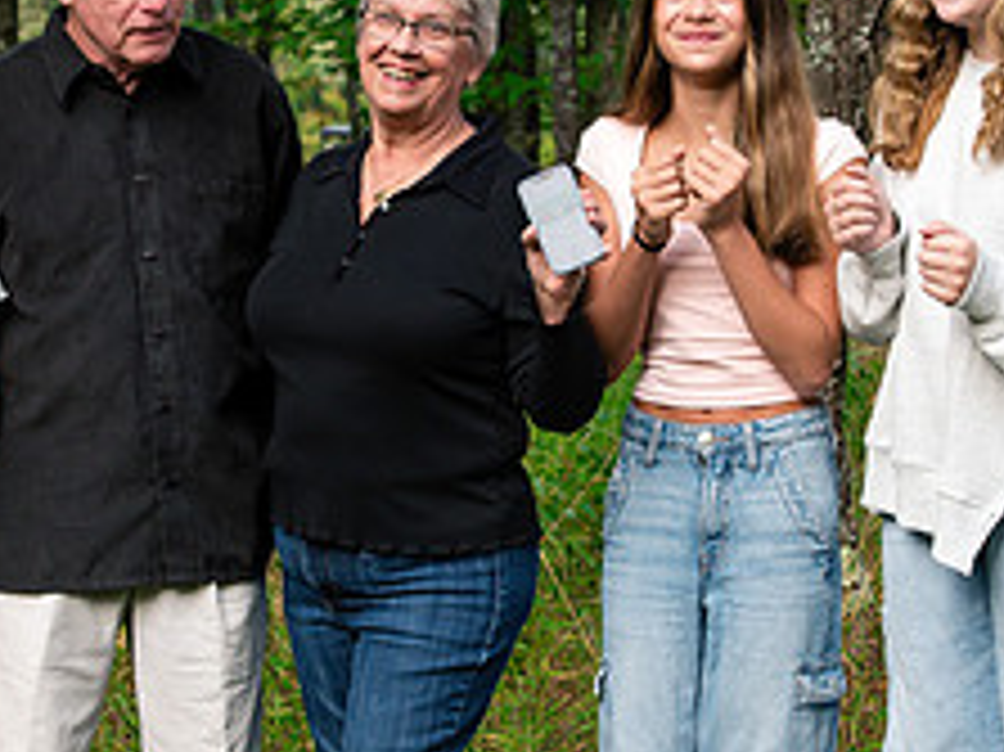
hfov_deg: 10.9
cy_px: 349
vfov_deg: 8.2
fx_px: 5276
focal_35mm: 182
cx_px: 355
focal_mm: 70
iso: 640
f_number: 8
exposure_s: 1/250
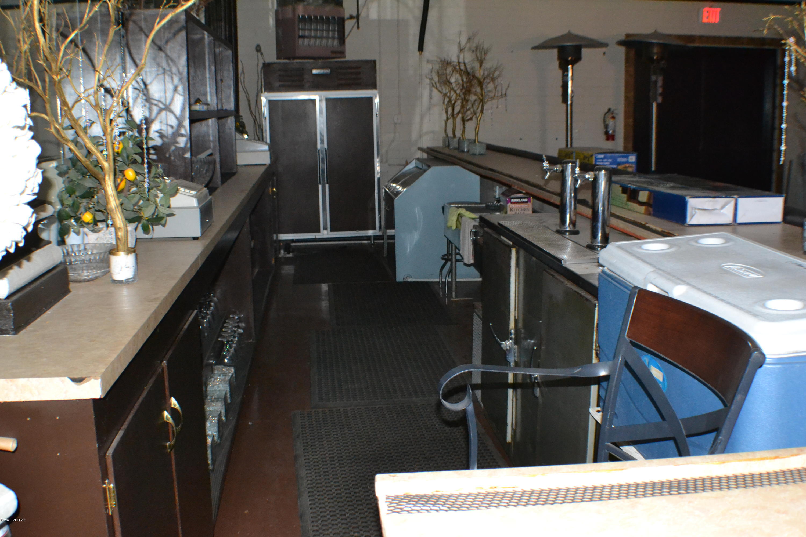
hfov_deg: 41.1
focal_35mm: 48
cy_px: 268
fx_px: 1075
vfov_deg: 28.1
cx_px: 403
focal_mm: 32
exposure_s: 1/60
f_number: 4.8
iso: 3200
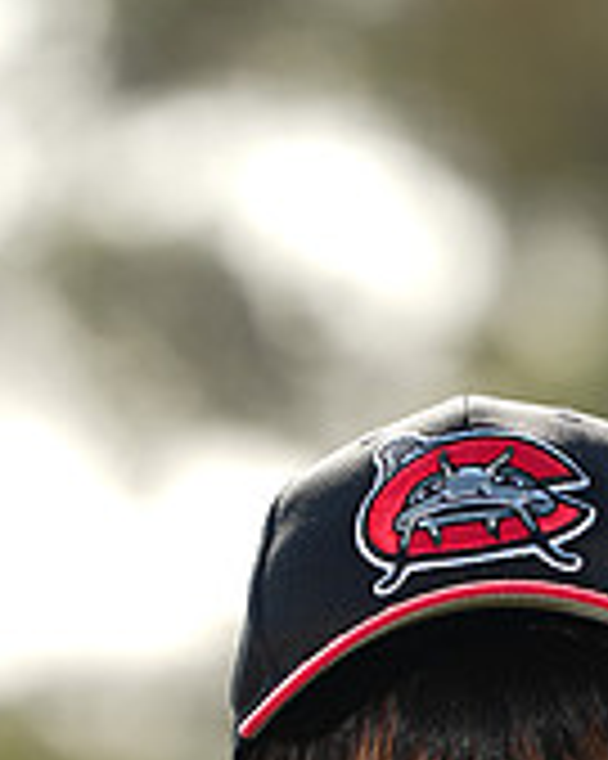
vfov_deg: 3.0
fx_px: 14499
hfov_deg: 2.4
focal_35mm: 644
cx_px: 543
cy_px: 1106
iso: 64
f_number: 4.5
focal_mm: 200
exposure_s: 1/250
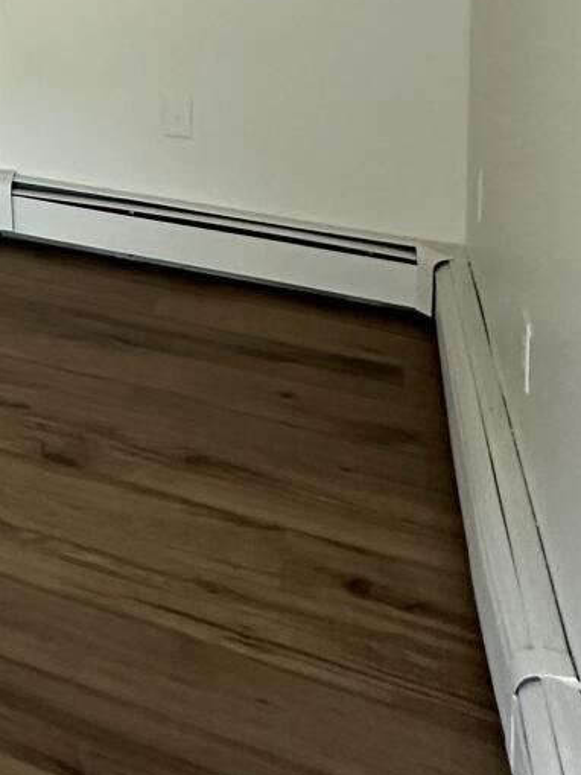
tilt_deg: -1.2
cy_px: -180
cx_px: -368
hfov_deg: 21.0
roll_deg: +0.8
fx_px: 1230
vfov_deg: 29.5
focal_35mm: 55
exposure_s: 1/99
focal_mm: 2.22
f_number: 2.2
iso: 320
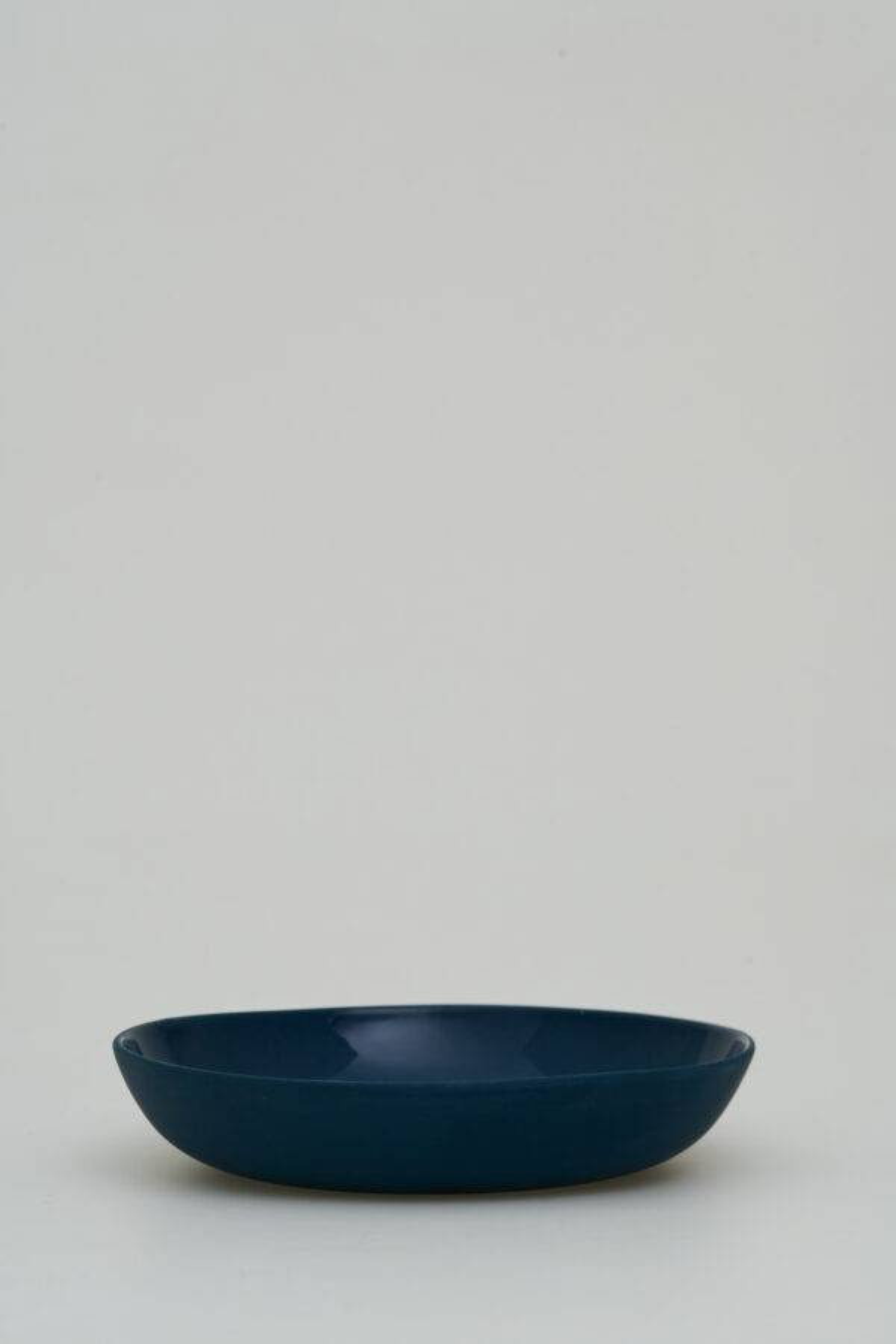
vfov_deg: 22.6
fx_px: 3360
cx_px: 448
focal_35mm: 90
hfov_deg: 15.2
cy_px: 672
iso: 500
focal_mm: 90
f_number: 11
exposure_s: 1/100
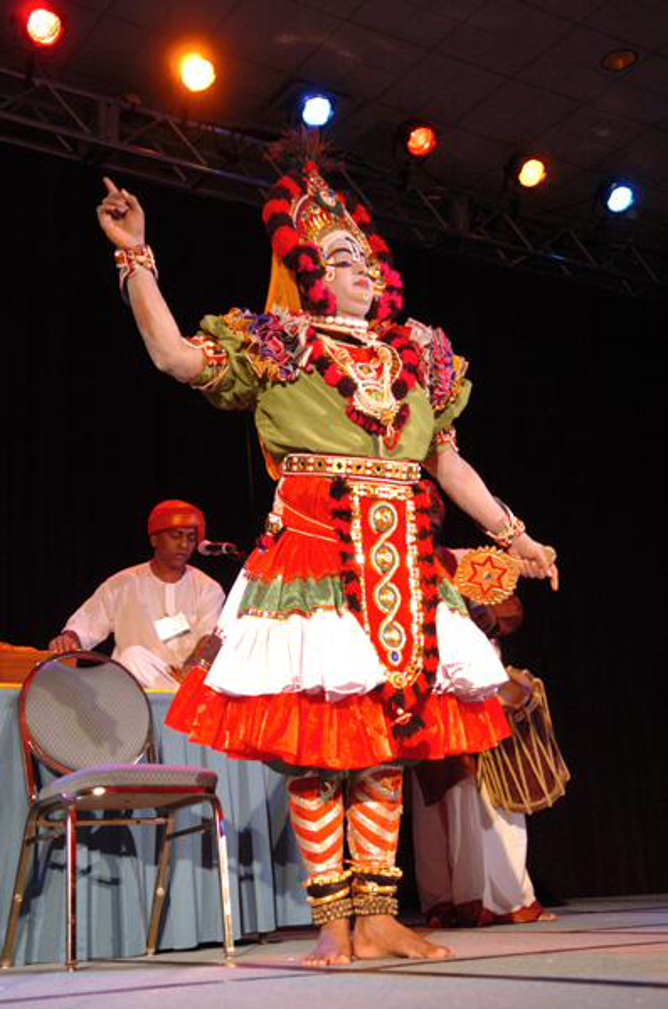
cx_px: 334
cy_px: 504
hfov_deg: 28.8
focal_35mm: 46
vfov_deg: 42.4
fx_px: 1301
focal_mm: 31
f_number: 2.8
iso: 800
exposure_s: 1/100
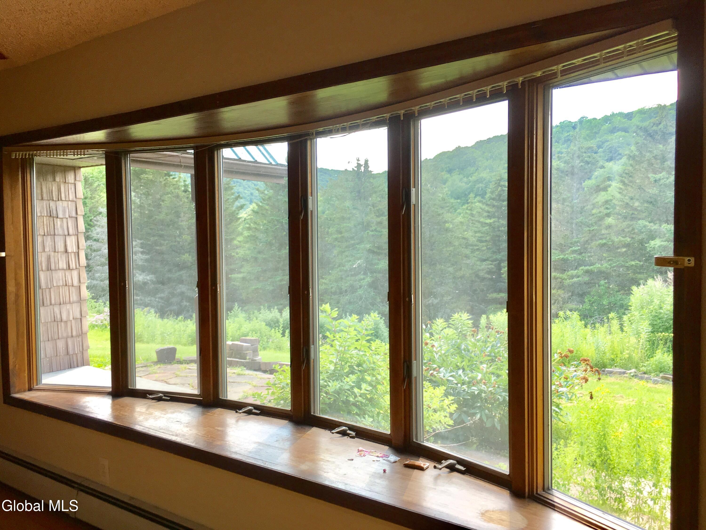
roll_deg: +1.2
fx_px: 591
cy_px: 265
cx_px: 353
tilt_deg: -2.5
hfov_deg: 61.7
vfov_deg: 48.2
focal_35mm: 29
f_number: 2.2
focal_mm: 4.15
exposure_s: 1/120
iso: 40
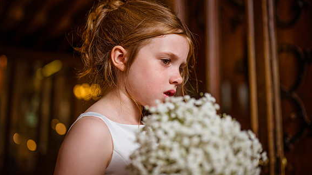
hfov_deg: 39.2
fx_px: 438
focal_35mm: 53
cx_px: 156
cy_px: 80
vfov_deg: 22.6
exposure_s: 1/500
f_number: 2
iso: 110
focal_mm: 50
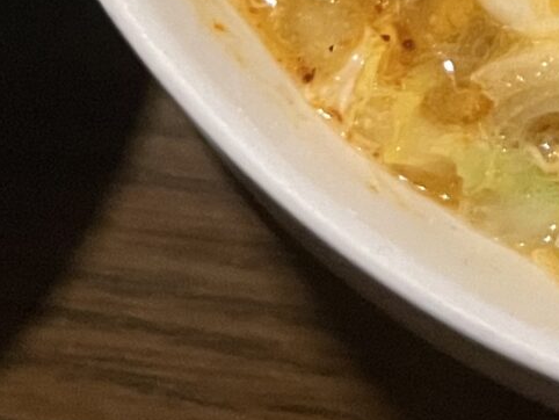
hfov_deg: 13.8
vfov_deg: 9.4
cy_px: -644
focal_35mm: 138
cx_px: 704
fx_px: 2230
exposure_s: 1/50
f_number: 1.6
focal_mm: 5.1
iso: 500
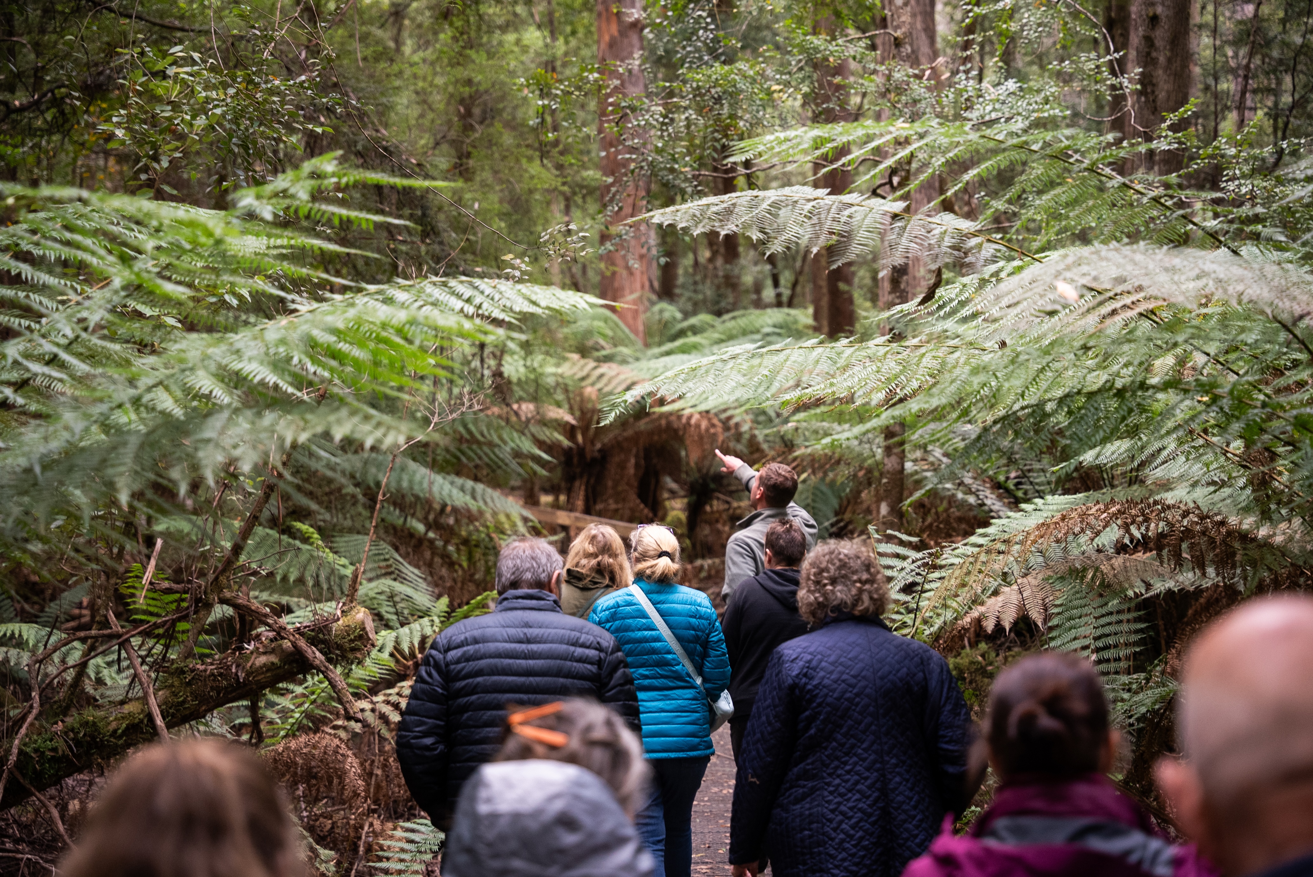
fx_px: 2554
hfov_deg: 28.8
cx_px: 656
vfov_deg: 19.5
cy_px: 438
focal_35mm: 70
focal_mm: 70
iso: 1600
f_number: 2.8
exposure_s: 1/640
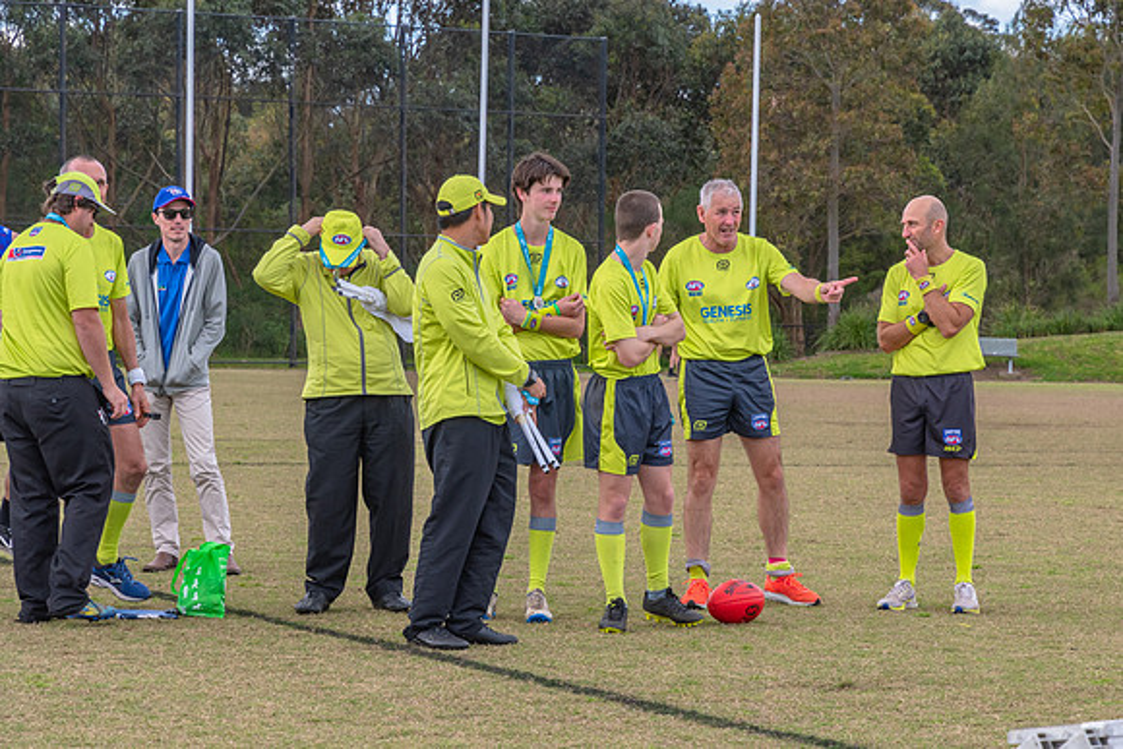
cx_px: 608
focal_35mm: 130
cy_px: 343
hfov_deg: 15.8
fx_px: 4056
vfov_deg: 10.6
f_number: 8
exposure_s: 1/400
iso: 400
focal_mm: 80
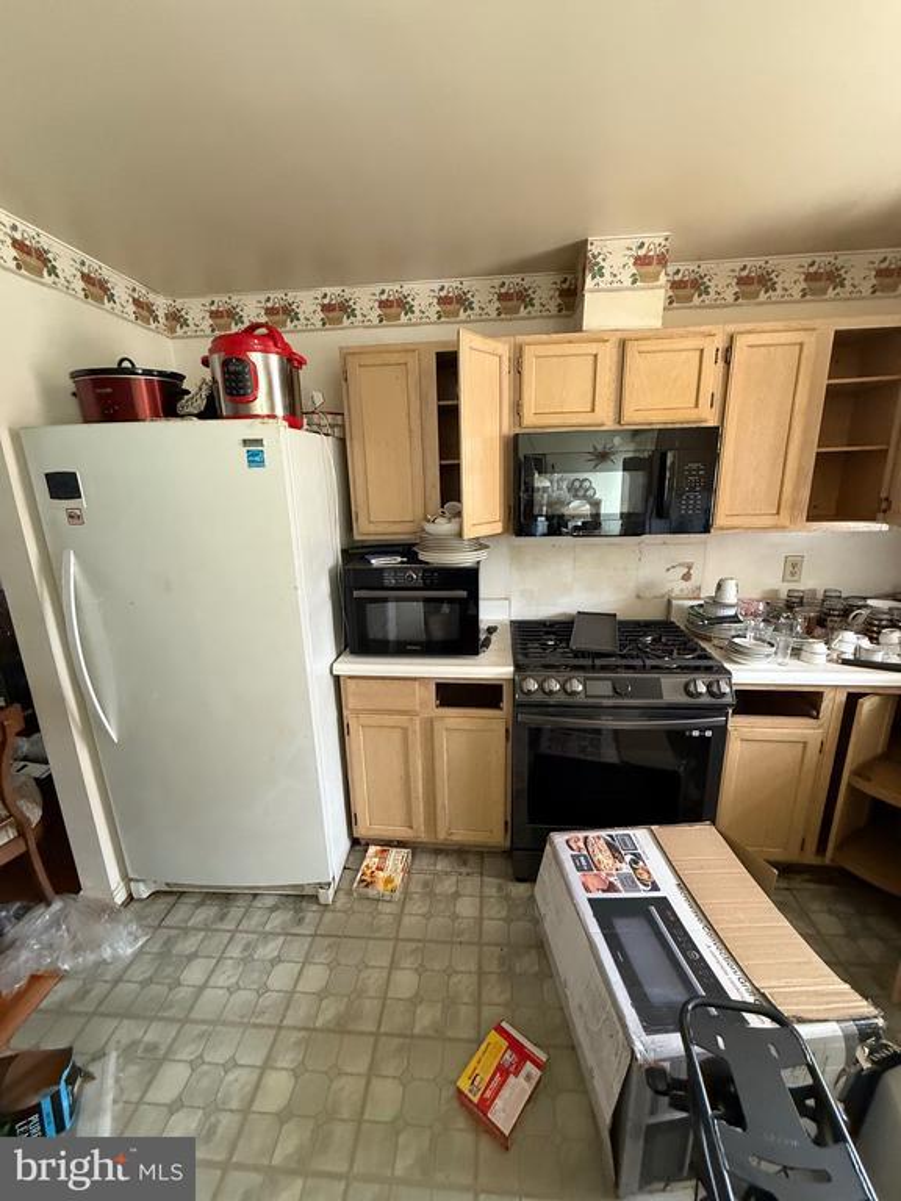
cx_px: 450
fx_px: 486
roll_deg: +1.8
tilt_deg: -13.4
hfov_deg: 85.7
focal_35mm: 14
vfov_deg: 102.1
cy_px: 600
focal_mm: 2.22
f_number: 2.2
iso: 500
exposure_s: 1/60
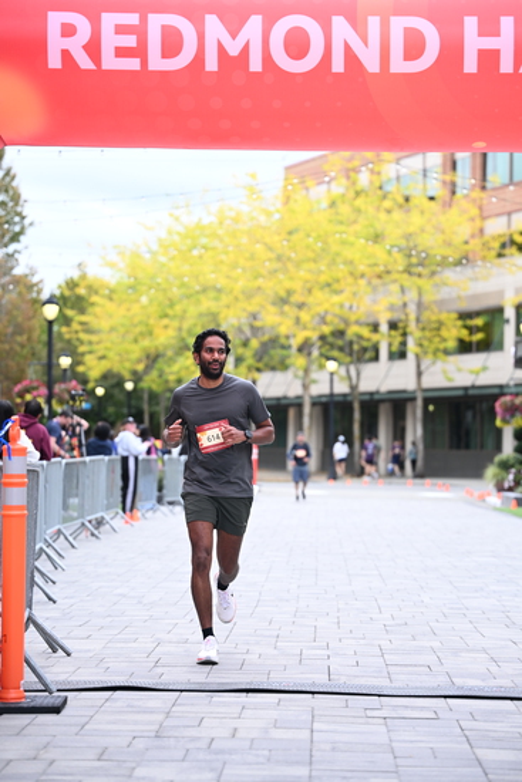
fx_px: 2021
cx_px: 261
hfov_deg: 14.7
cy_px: 391
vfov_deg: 21.9
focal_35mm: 93
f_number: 2.8
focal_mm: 93
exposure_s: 1/1600
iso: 640
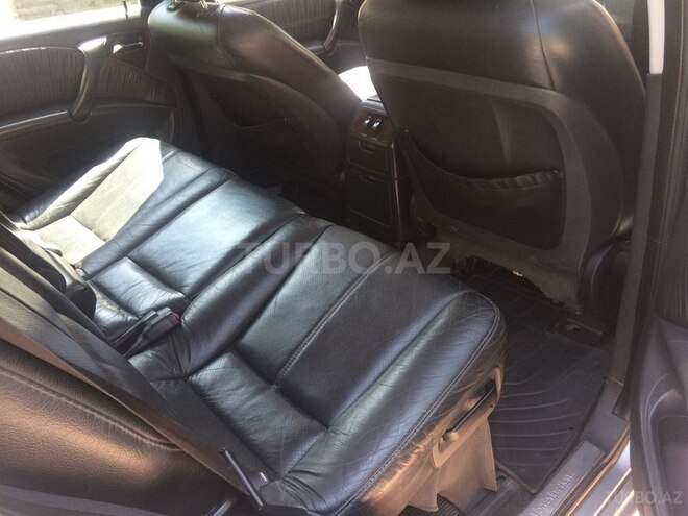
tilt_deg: -37.3
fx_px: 576
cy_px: 258
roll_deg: +5.5
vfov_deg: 48.2
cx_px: 344
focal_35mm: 29
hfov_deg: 61.7
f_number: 2.2
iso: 64
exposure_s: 1/100
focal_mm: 4.15
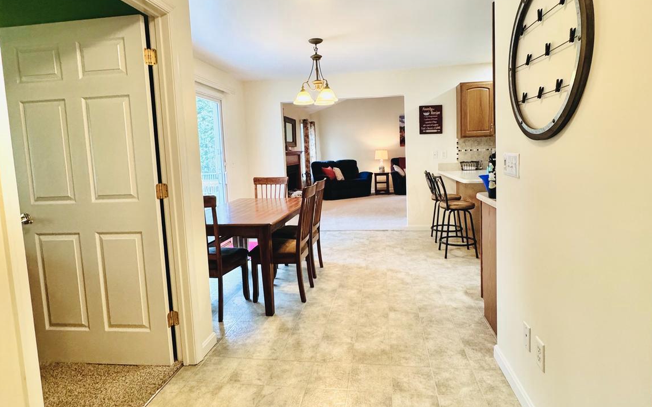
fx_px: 355
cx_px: 328
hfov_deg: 85.1
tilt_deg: -5.3
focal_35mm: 20
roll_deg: +2.6
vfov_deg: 59.5
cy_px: 183
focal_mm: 2.22
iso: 250
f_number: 2.2
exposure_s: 1/120
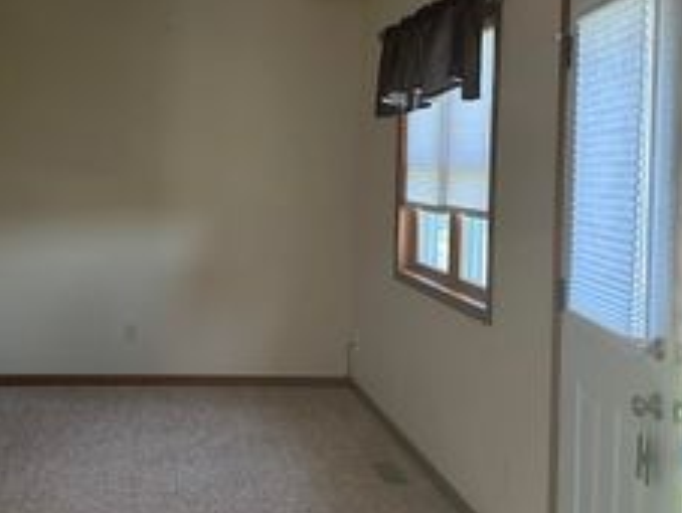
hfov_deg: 35.9
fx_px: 1045
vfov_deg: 27.4
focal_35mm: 53
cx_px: 244
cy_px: 167
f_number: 1.78
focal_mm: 6.86
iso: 200
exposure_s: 1/121
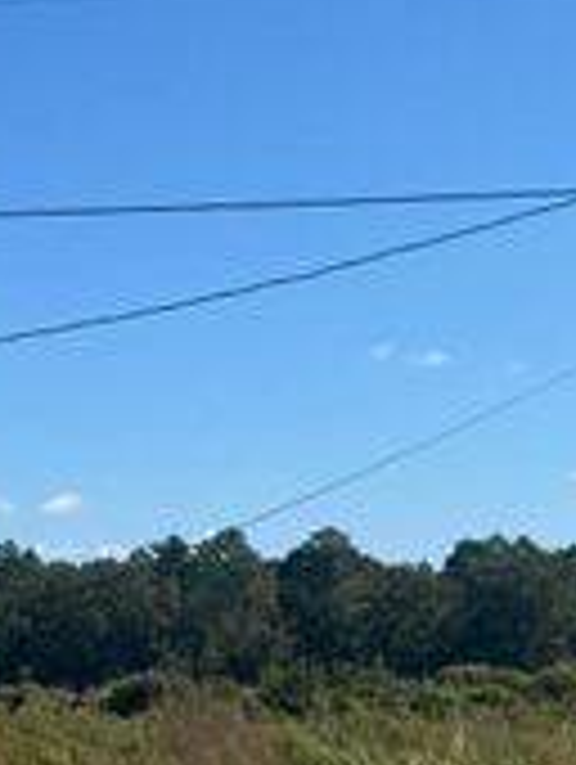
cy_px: 925
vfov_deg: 19.6
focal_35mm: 94
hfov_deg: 15.6
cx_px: 54
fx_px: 2080
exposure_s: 1/4608
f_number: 1.78
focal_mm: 6.76
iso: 80
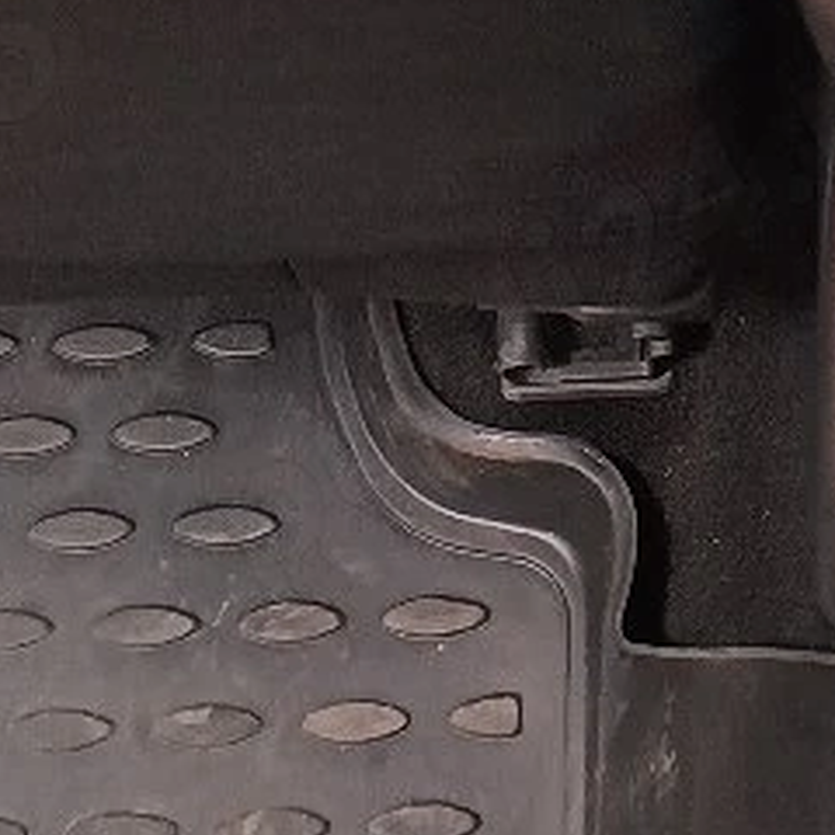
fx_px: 3220
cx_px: 818
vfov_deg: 11.3
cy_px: -1379
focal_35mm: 118
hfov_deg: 14.6
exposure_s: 1/100
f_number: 1.4
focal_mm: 5.89
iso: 296
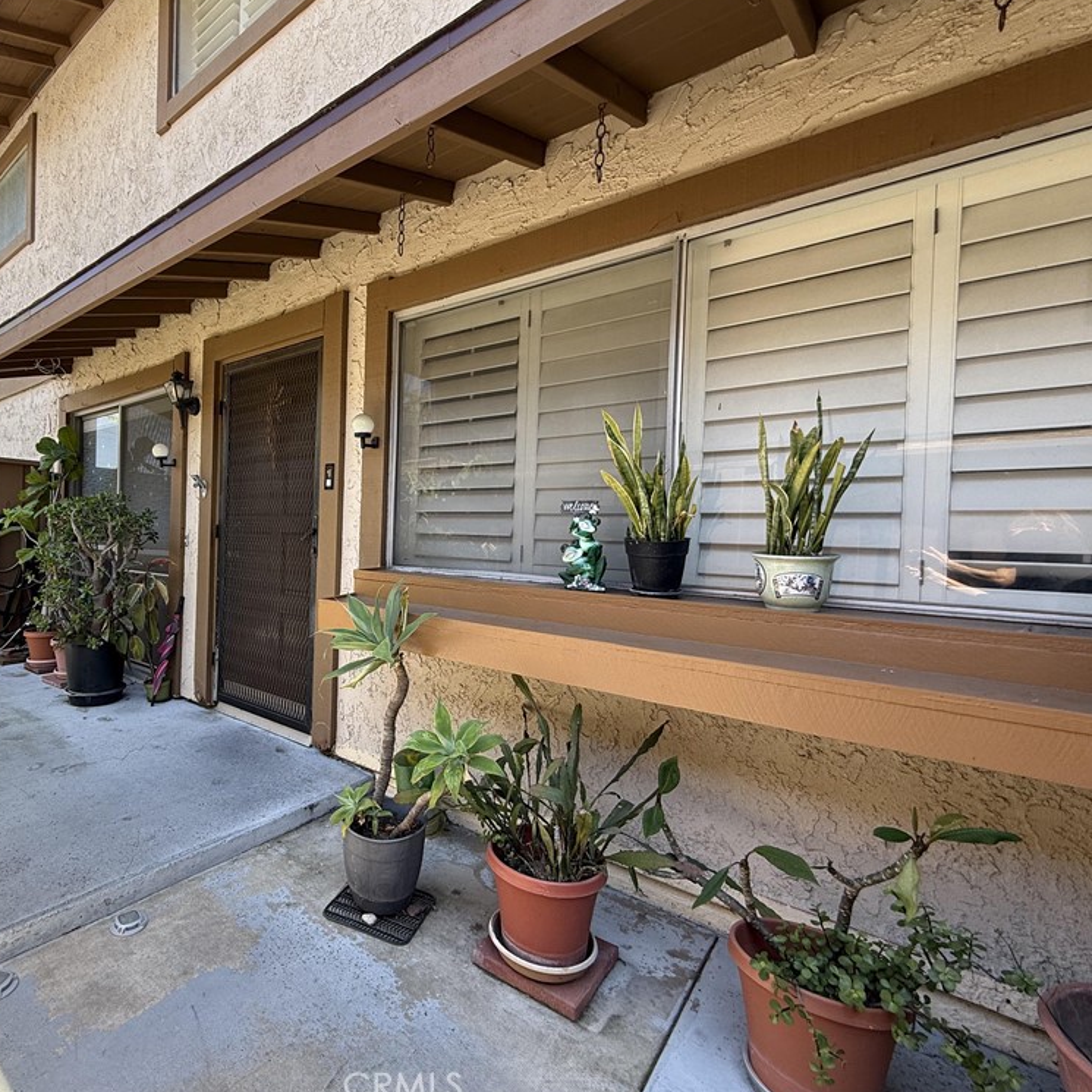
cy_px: 544
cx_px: 377
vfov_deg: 84.0
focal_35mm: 17
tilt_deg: -0.1
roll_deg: -1.7
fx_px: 607
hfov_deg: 81.5
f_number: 2.2
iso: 50
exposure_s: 1/139
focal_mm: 2.22
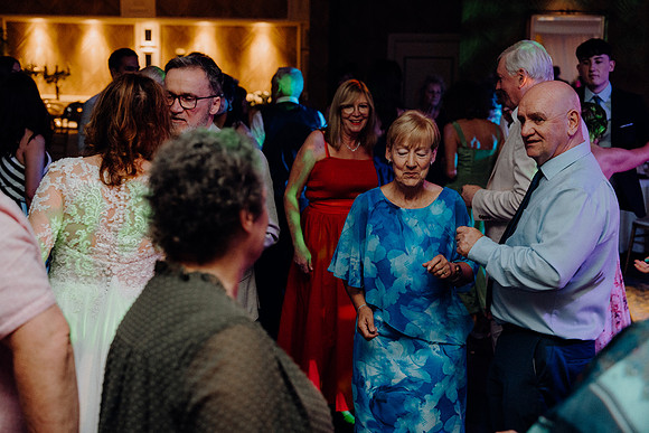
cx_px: 324
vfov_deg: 25.1
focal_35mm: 54
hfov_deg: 36.9
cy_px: 216
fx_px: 974
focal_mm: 54
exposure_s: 1/200
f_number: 3.5
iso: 2500
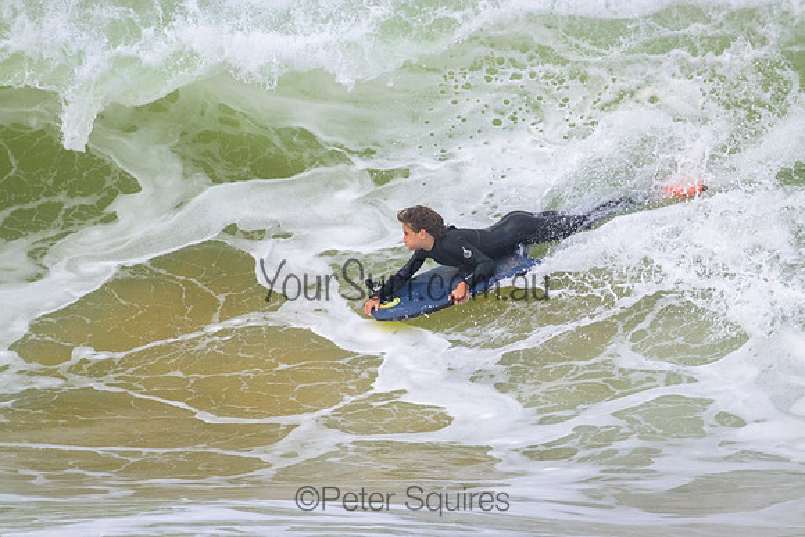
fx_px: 17892
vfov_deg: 1.7
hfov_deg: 2.6
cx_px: 402
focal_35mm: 800
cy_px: 268
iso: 1600
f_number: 11
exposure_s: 1/2000
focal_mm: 800
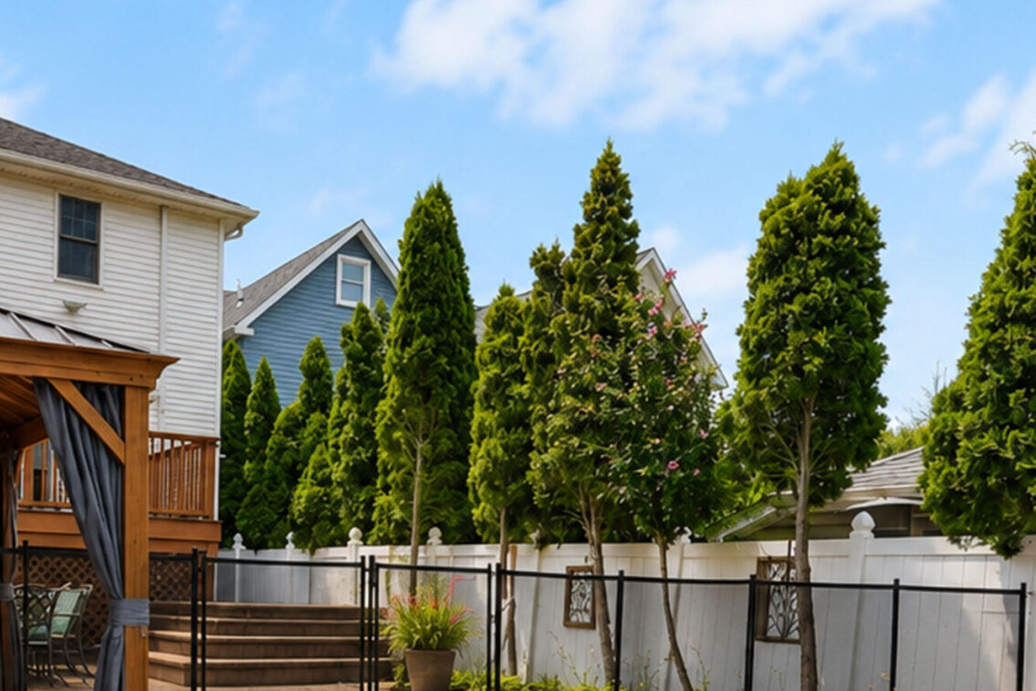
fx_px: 1036
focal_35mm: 36
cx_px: 394
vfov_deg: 35.1
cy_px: 600
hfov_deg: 52.6
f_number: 7.1
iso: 100
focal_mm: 16
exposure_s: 1/200
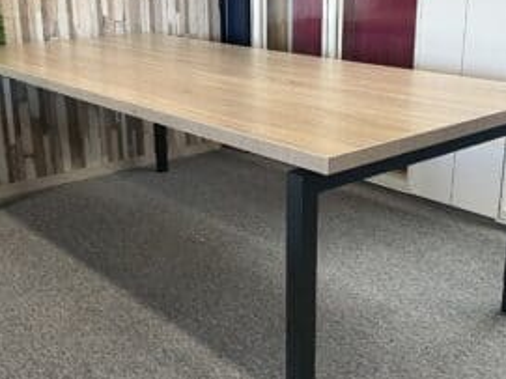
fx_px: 701
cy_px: 175
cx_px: 256
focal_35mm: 48
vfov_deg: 30.2
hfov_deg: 39.7
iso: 100
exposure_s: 1/50
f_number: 1.6
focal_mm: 5.1
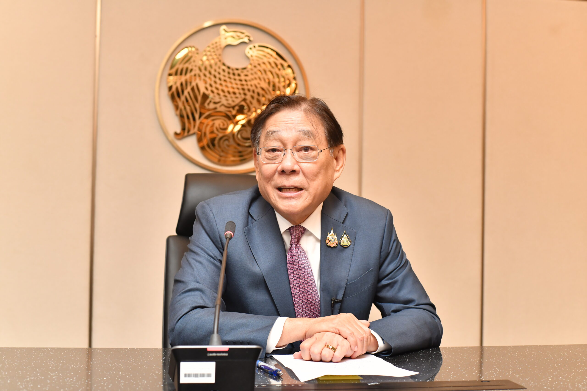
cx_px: 294
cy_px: 196
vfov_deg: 27.0
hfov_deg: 39.6
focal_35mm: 50
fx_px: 815
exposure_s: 1/200
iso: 1250
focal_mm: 50
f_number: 5.6
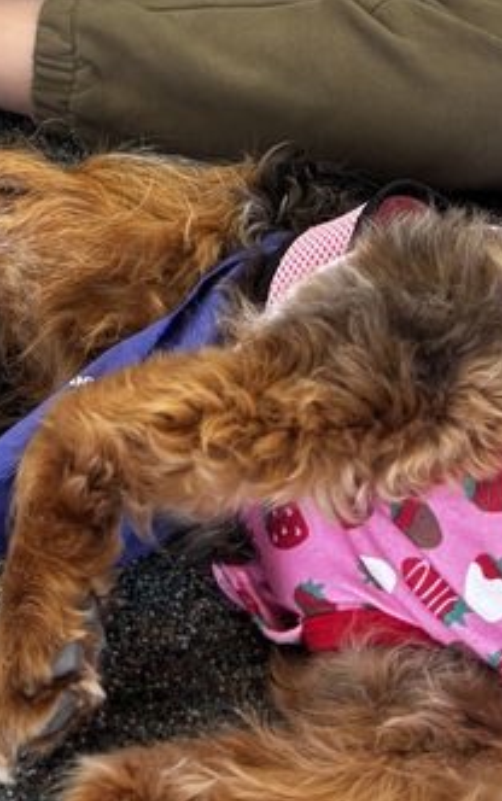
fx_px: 1857
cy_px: -121
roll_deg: -6.3
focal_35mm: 85
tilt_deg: -19.4
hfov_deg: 15.4
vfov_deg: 22.7
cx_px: 333
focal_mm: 5.96
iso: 125
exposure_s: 1/60
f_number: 1.6
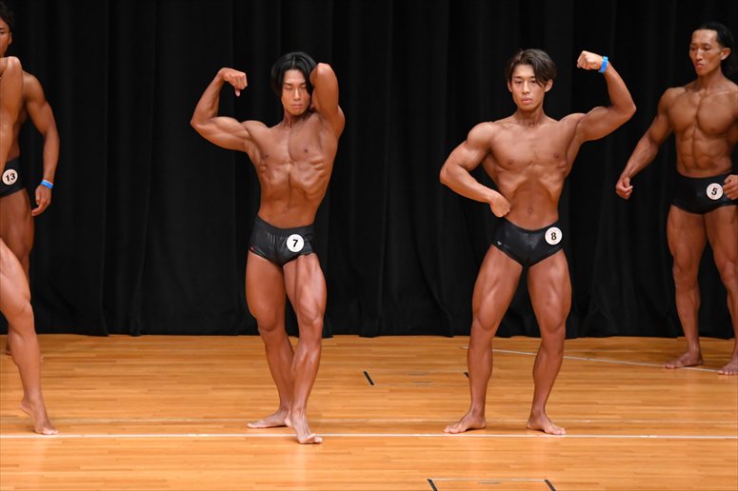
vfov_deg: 5.1
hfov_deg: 7.6
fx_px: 5532
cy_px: 246
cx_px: 369
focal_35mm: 270
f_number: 5.6
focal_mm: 180
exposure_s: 1/400
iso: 4000
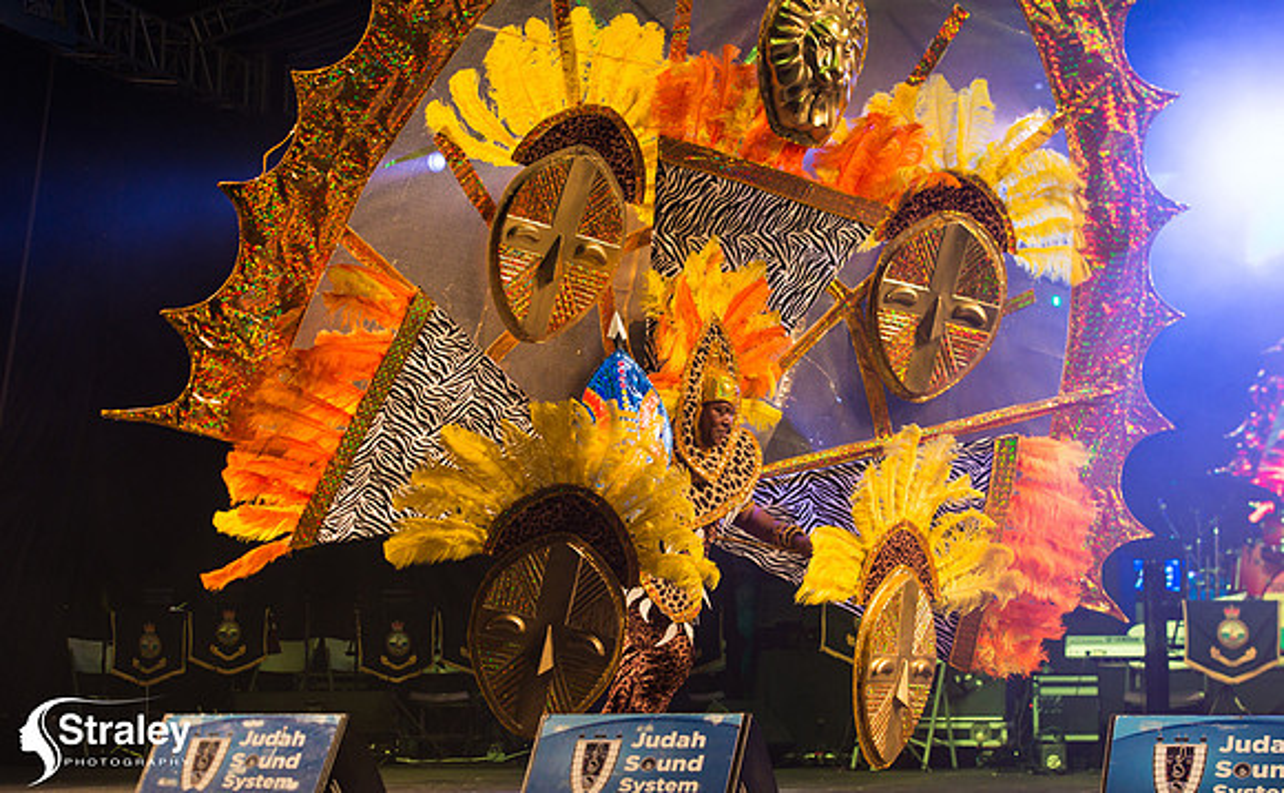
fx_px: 2793
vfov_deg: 16.1
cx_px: 639
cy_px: 429
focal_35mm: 80
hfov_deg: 25.9
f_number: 5.6
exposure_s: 1/320
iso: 2000
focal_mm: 78
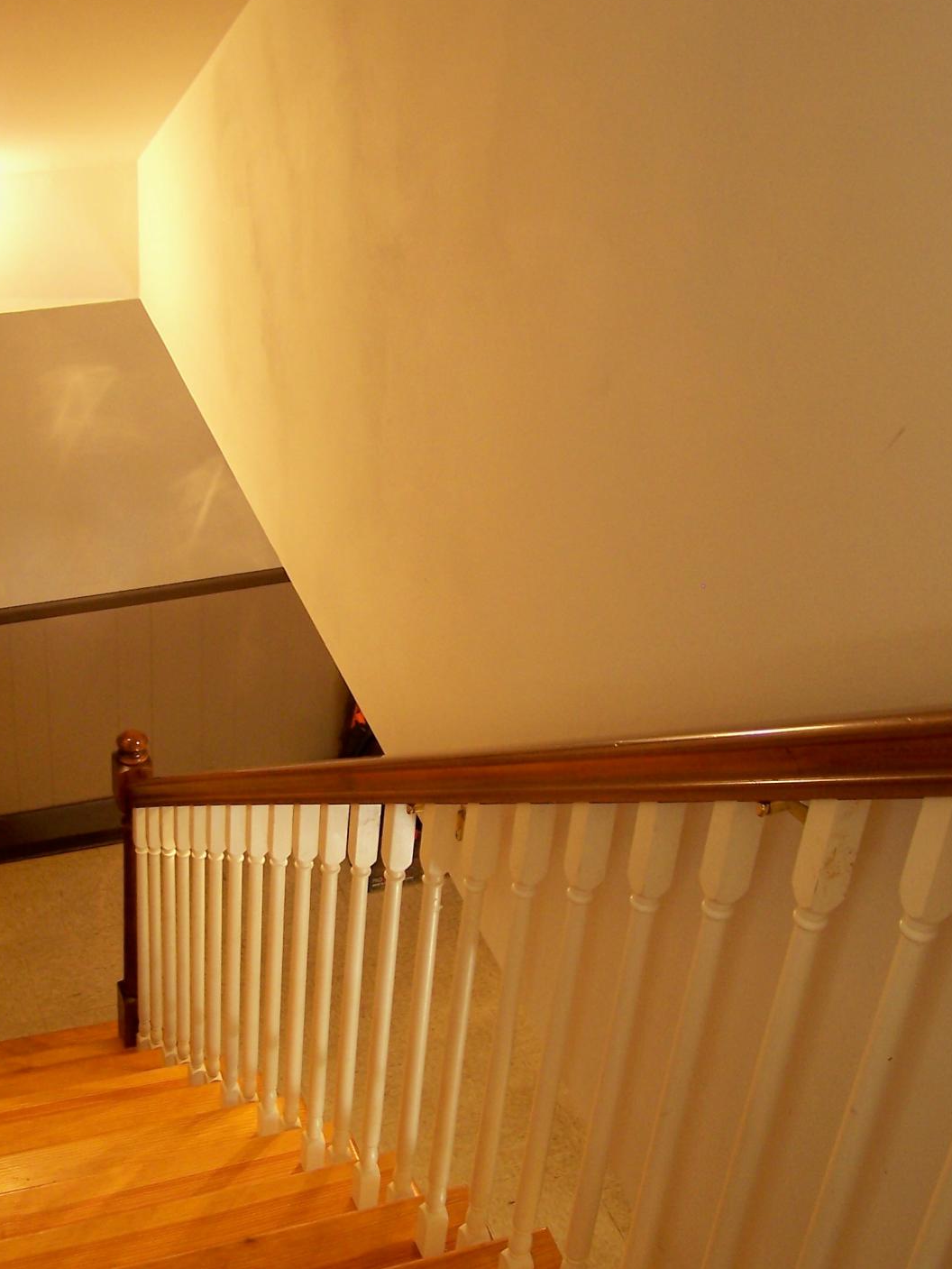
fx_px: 1979
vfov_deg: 35.5
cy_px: 643
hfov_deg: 27.0
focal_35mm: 54
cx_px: 423
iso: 64
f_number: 2.8
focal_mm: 6.3
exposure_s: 1/10
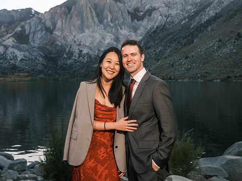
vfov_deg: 35.7
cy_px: 71
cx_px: 121
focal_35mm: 40
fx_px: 281
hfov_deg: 46.7
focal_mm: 41.8
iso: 400
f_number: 5
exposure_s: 1/125
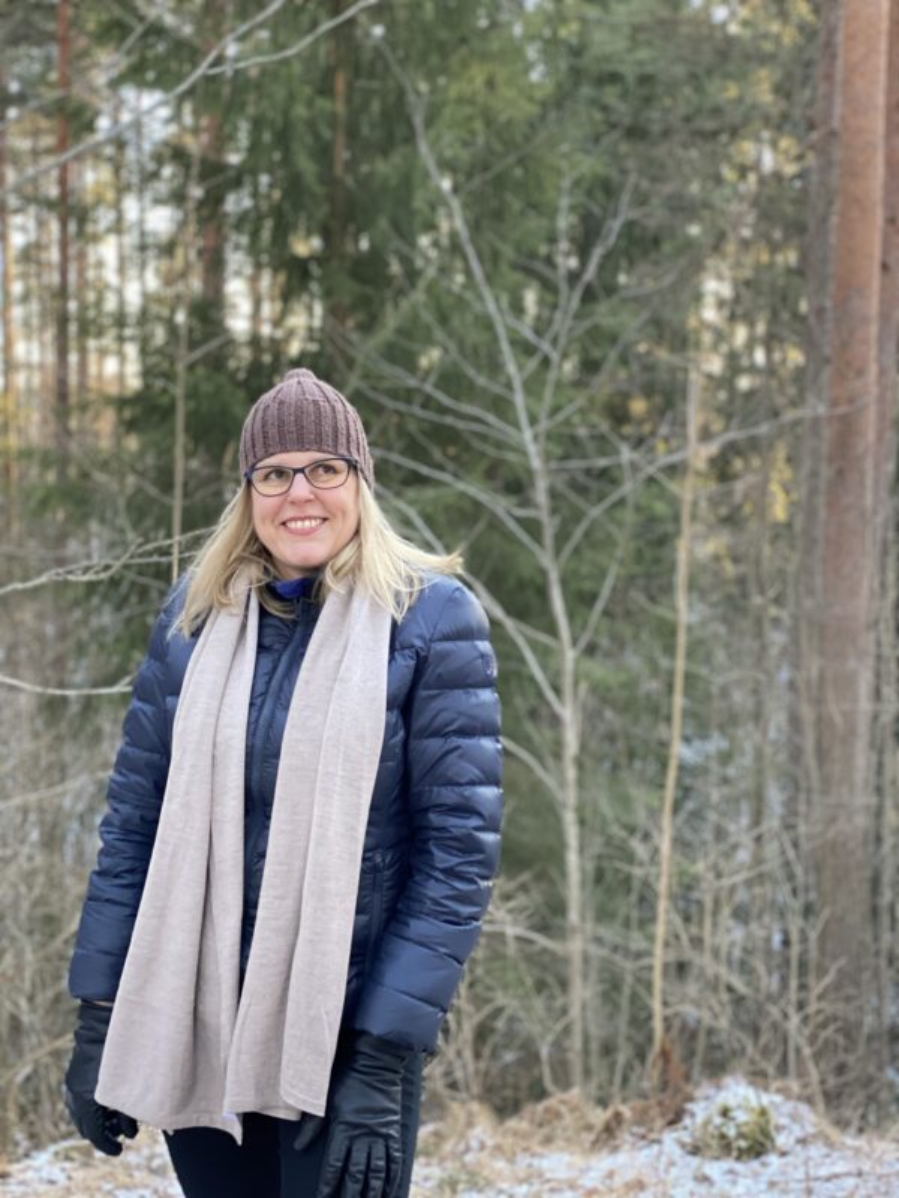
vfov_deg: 36.8
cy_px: 599
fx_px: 1801
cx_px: 450
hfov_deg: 28.0
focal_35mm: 52
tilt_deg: -5.3
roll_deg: -1.0
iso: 200
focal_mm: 6
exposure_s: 1/122
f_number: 2
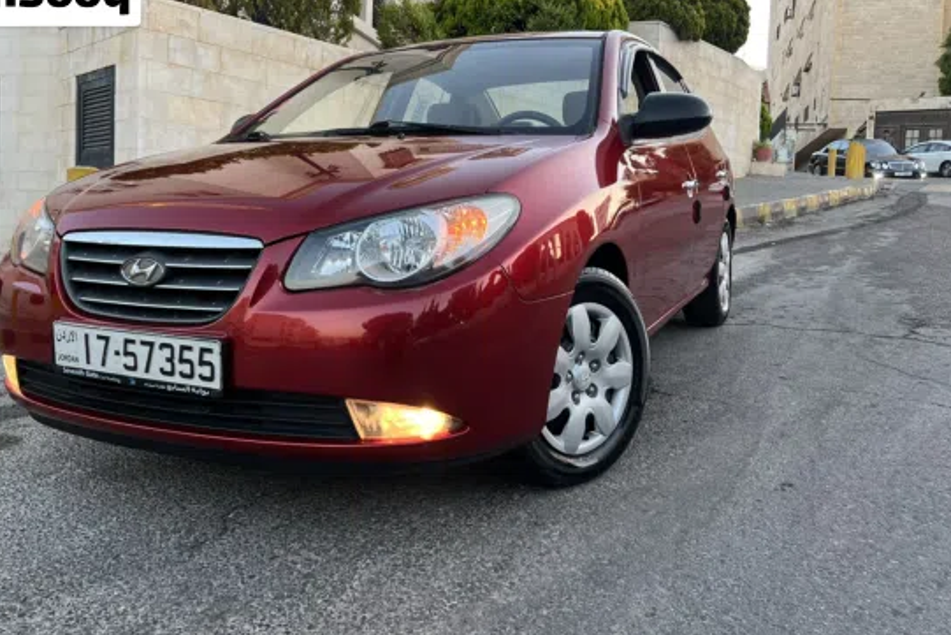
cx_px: 406
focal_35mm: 32
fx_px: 846
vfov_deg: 41.1
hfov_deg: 58.5
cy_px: 280
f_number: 1.5
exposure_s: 1/121
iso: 80
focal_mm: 5.7
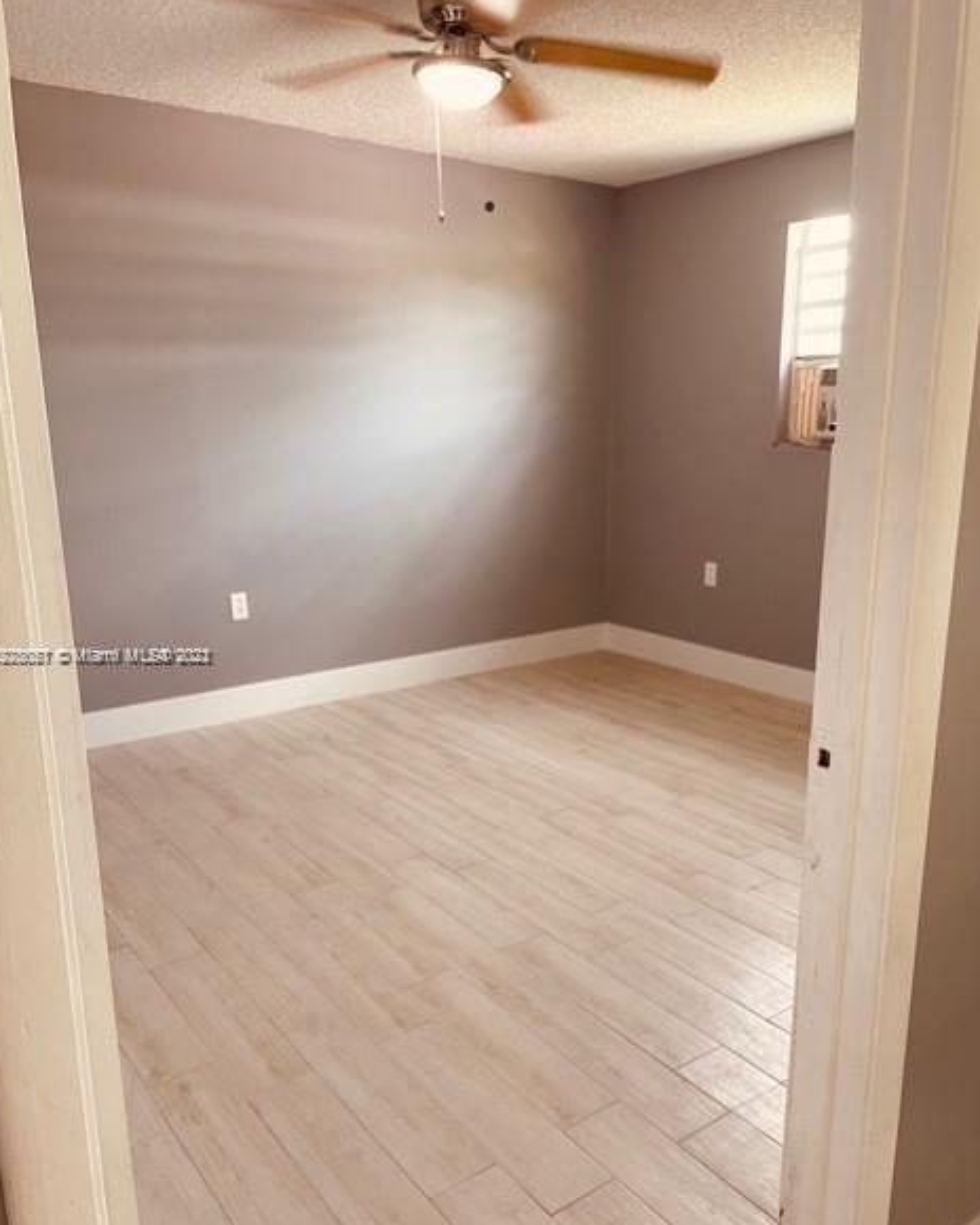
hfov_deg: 51.5
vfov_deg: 62.1
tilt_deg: -14.5
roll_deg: +0.9
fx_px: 1015
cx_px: 475
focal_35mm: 28
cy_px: 657
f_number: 1.6
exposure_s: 1/60
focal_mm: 4.2
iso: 100
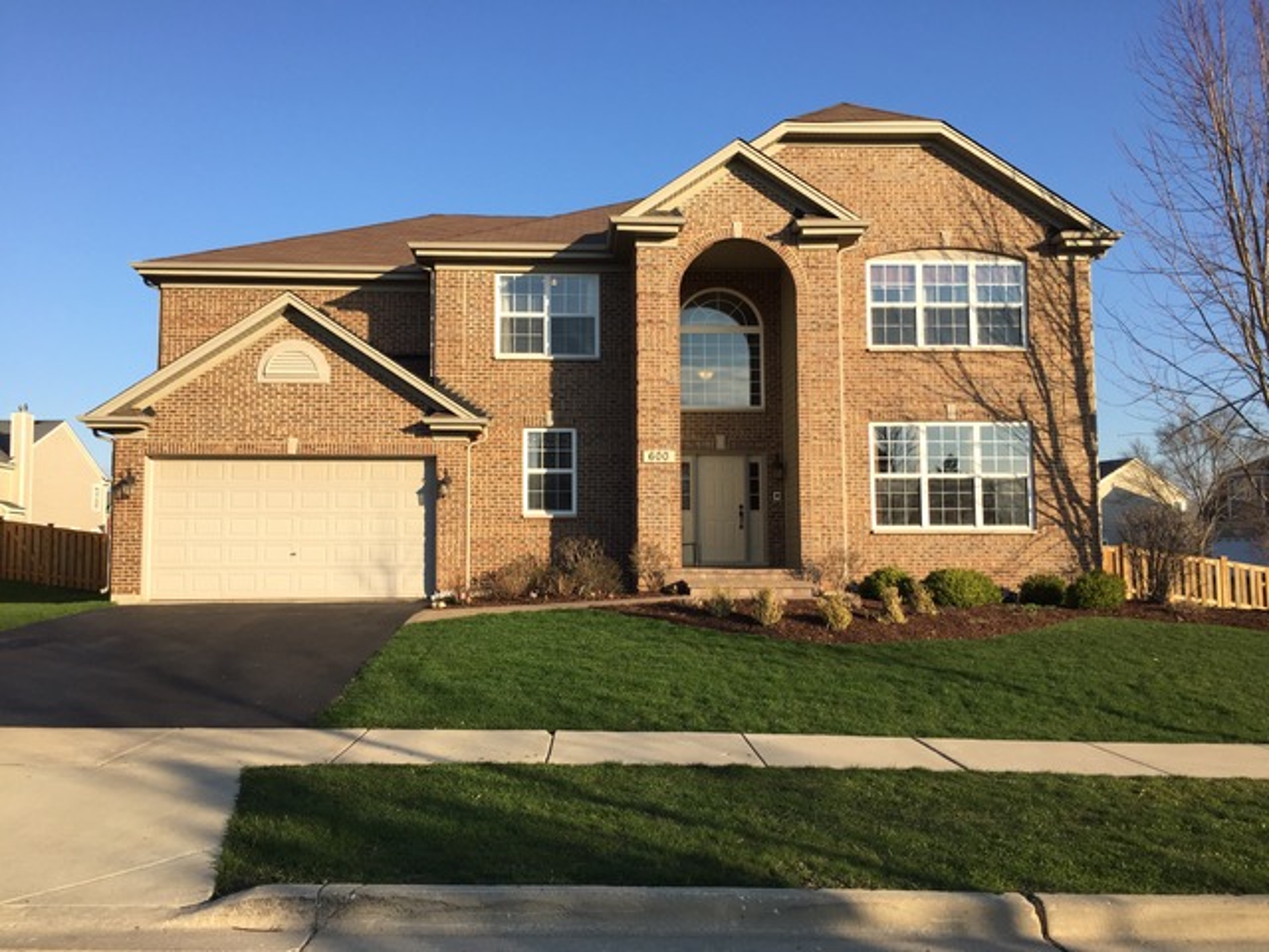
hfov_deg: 61.7
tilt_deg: +6.4
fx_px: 1063
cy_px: 476
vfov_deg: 48.2
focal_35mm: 29
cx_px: 634
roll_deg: +1.2
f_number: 2.2
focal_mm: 4.15
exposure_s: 1/1099
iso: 32
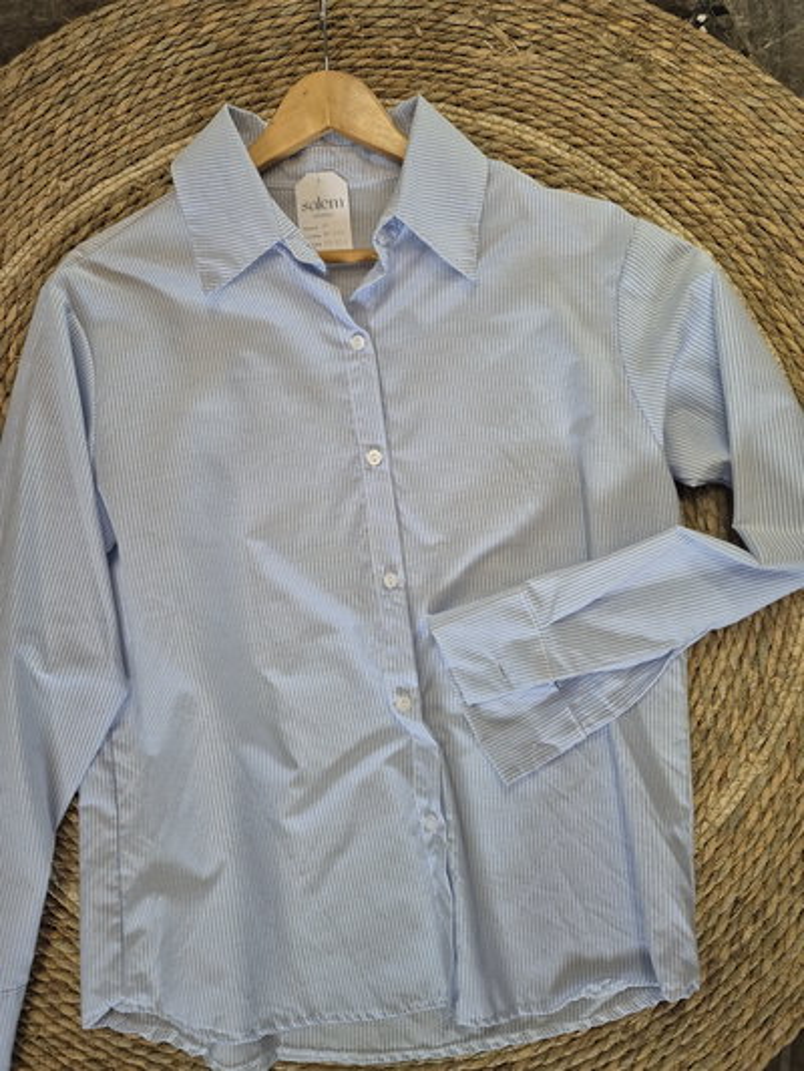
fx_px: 712
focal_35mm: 23
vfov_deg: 73.9
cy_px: 536
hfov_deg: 58.9
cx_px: 402
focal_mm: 5.4
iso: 800
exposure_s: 1/100
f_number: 1.8
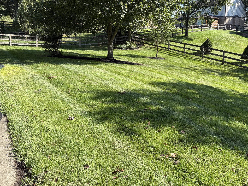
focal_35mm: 32
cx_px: 147
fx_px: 229
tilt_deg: -9.9
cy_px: 75
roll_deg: +1.1
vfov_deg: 43.9
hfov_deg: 56.4
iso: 50
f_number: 1.6
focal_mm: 5.96
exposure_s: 1/945
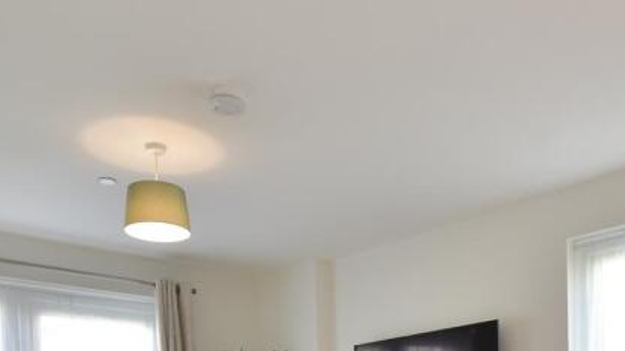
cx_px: 409
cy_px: 458
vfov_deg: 25.9
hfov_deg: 50.8
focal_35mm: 39
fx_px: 646
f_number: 8
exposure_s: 1/13
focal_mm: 10
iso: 320
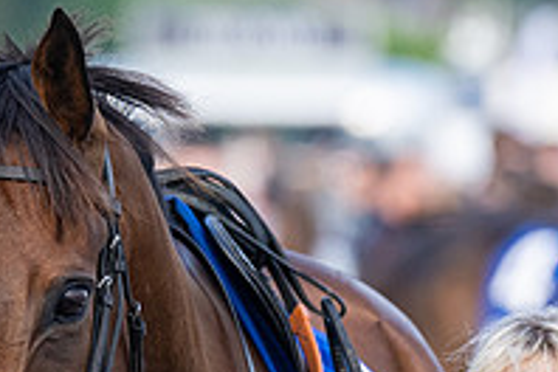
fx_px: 17467
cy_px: 323
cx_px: 166
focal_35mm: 1127
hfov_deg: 1.8
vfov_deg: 1.2
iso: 400
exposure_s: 1/640
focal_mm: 200
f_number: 4
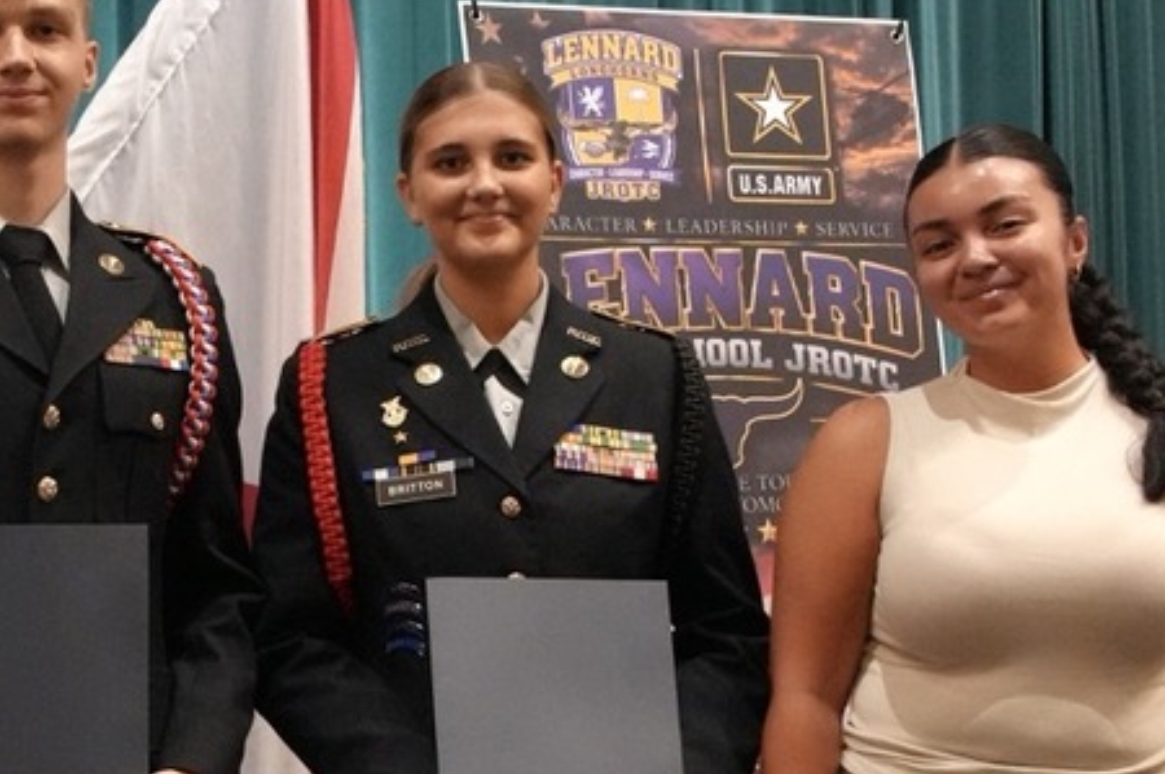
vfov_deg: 16.5
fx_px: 2651
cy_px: 601
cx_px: 207
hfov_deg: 24.3
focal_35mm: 82
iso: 6400
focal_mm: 24
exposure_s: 1/160
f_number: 3.5
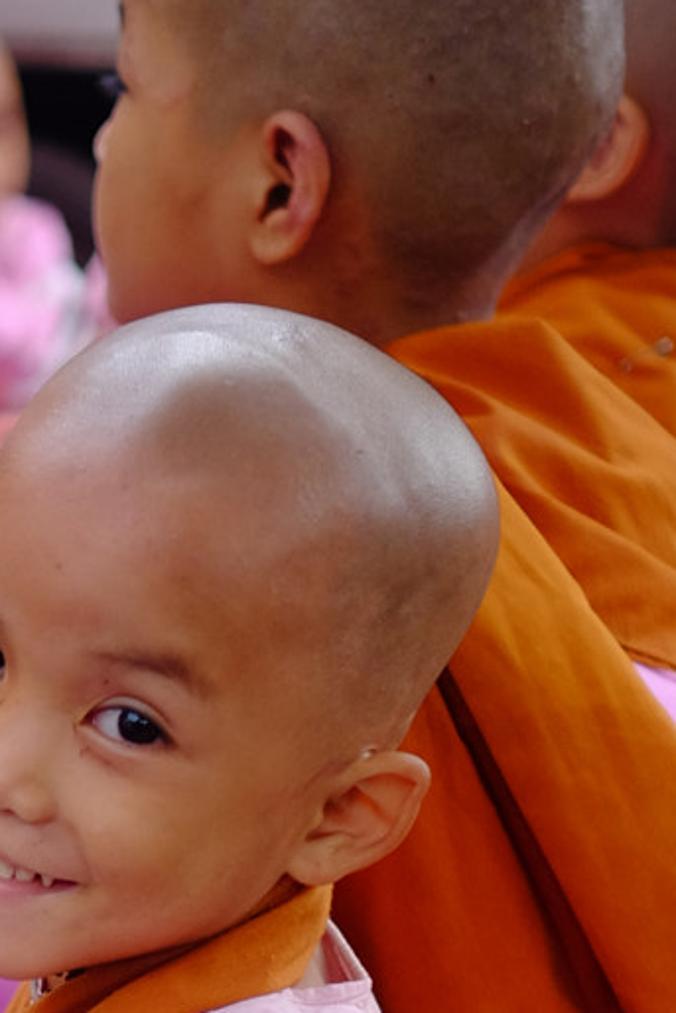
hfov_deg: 12.3
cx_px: -92
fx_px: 3068
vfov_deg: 17.6
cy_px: 1317
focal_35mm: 109
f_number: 1.4
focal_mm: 23
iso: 400
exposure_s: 1/105
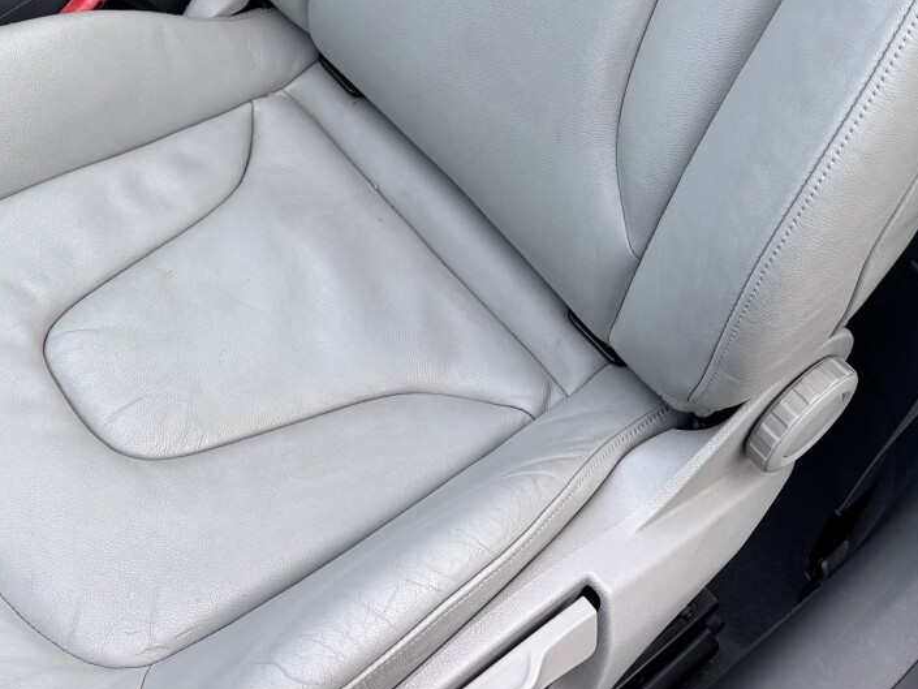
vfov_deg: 23.3
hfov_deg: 32.6
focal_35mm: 59
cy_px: -76
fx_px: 1565
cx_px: 365
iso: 64
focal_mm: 5.96
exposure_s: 1/100
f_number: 1.6
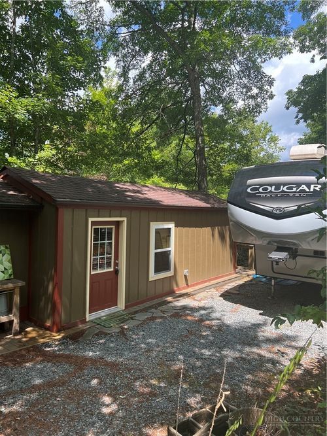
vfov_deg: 67.3
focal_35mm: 26
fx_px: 328
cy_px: 218
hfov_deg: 53.0
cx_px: 164
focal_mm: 5.7
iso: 50
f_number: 1.5
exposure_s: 1/909
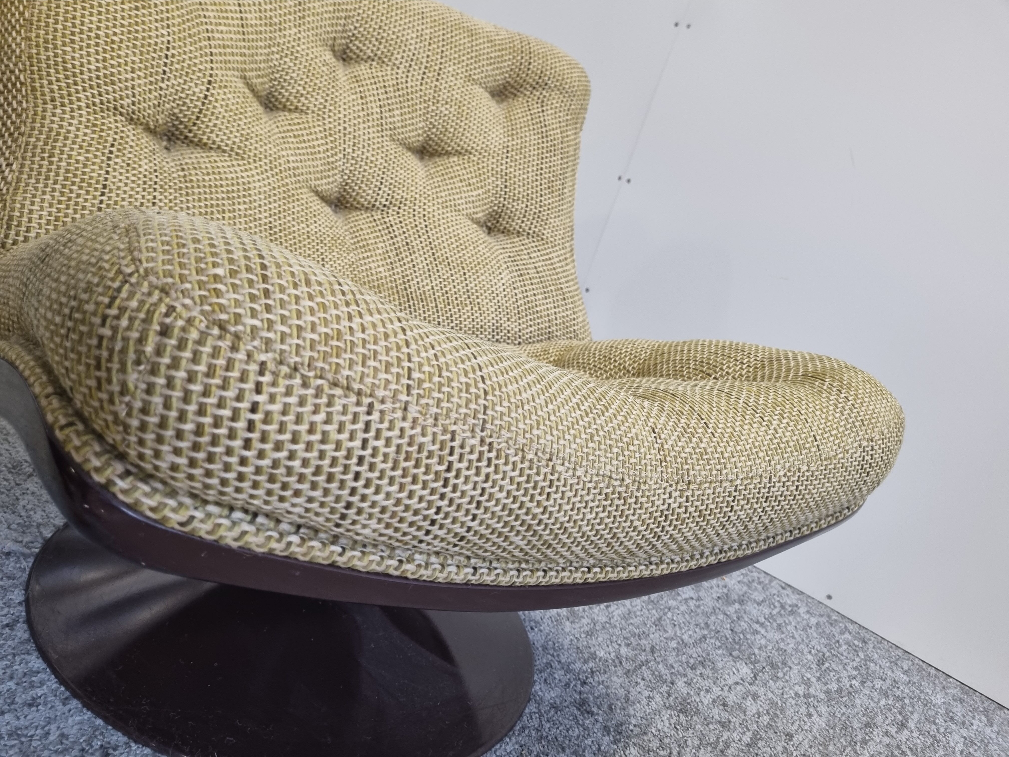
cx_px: 504
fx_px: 758
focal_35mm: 26
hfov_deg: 67.3
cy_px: 378
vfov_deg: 53.1
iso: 200
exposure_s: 1/50
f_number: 1.8
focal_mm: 5.4
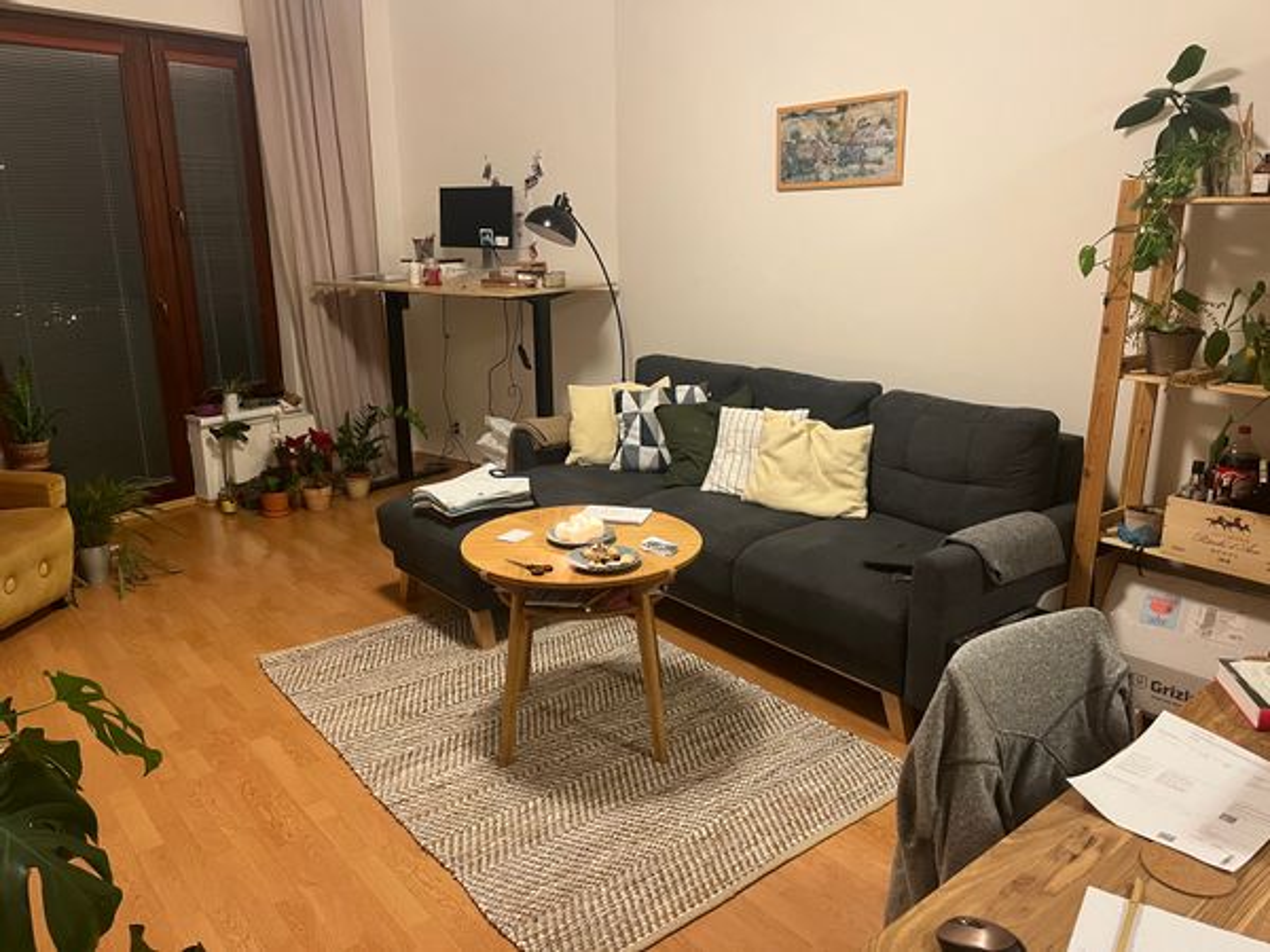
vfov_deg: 53.1
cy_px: 476
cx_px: 635
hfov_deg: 67.3
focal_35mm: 26
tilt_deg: -14.9
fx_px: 954
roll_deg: +0.5
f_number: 1.6
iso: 400
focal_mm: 5.1
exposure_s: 1/50
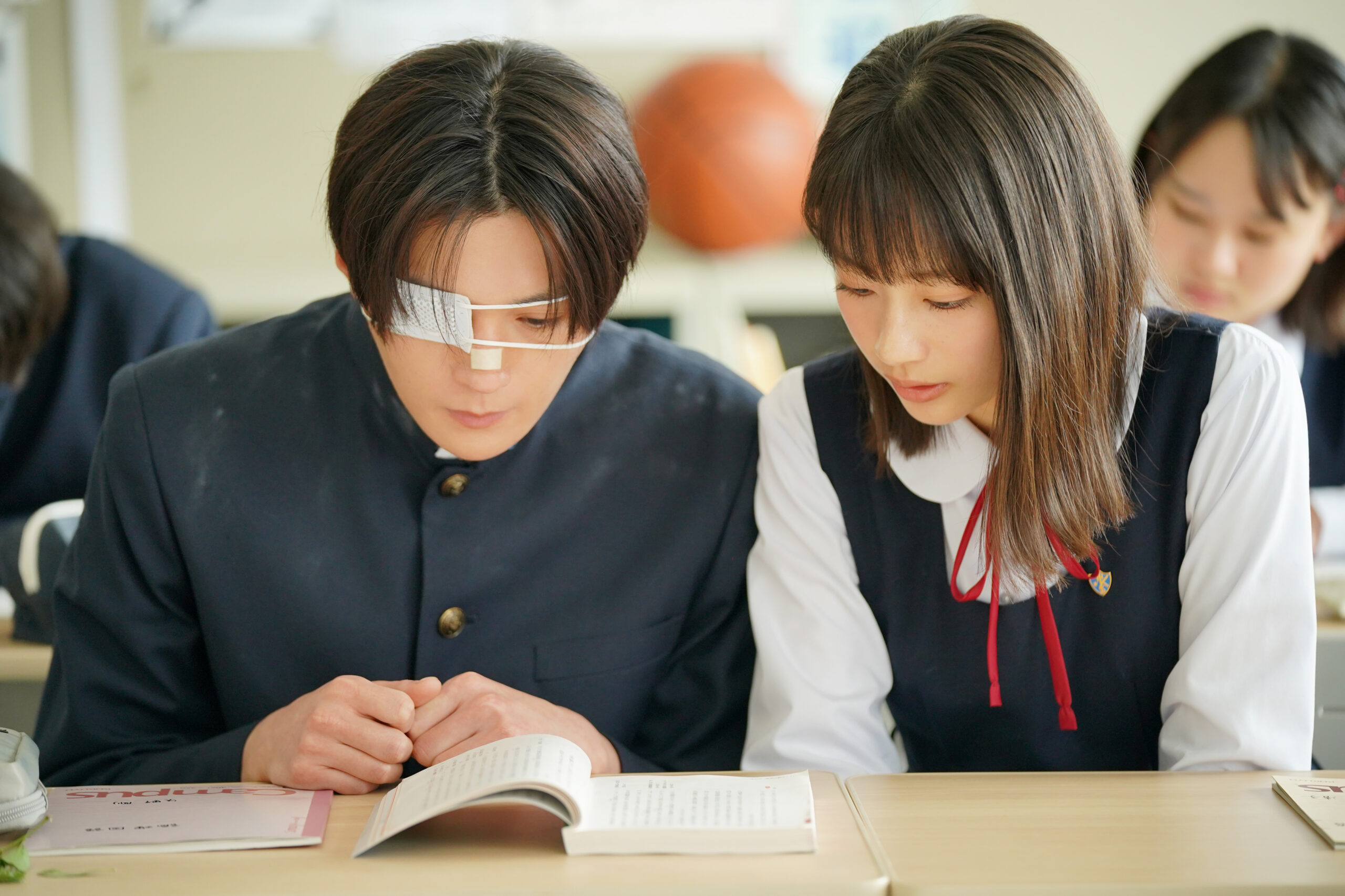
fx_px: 5343
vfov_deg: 9.6
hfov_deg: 14.3
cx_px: 672
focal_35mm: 143
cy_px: 448
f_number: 2.8
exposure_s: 1/100
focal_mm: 143
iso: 1250
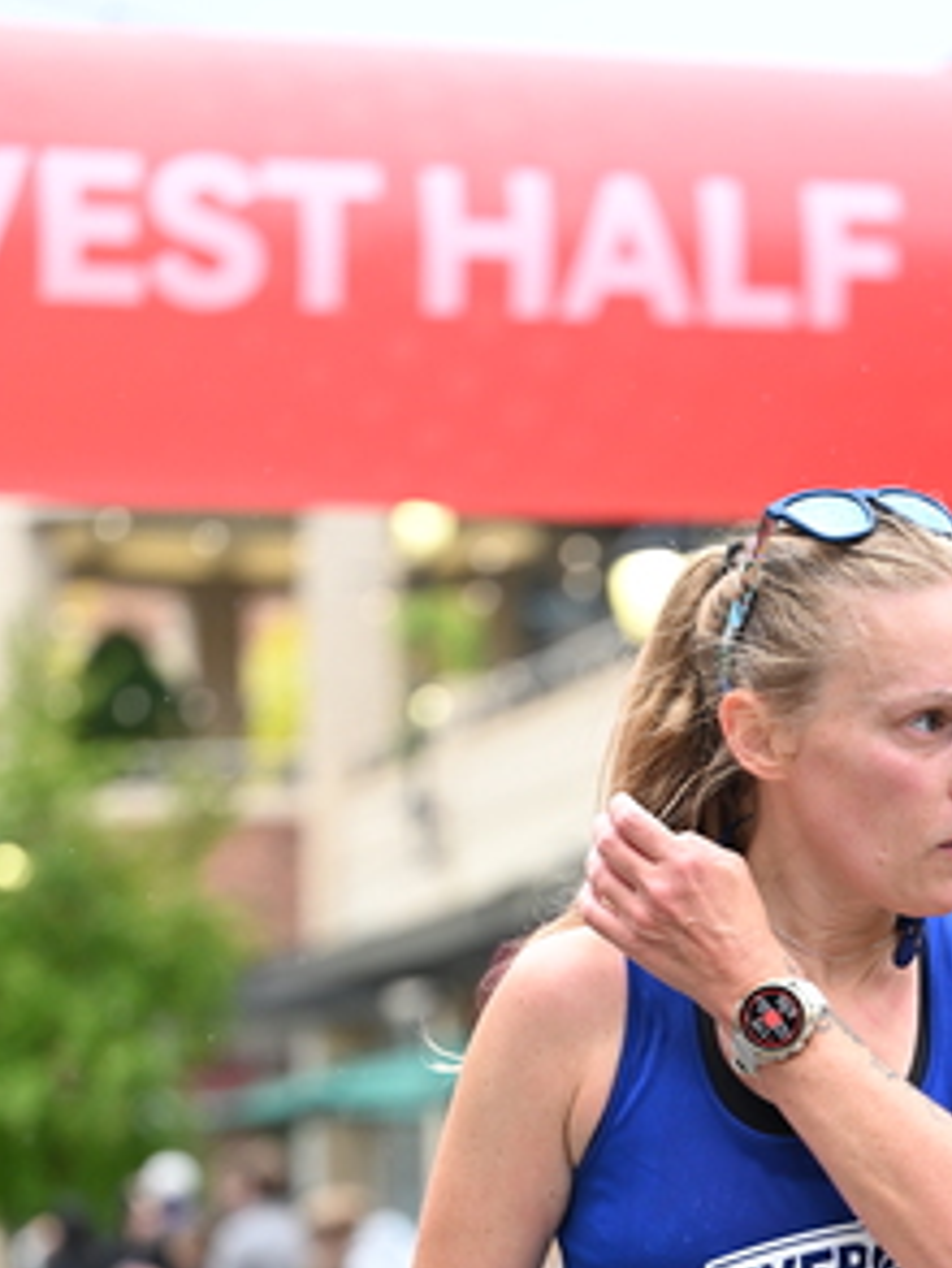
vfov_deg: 13.4
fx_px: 5350
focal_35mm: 146
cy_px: 1121
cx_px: 712
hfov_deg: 10.1
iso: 1250
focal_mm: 81
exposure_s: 1/1600
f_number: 2.8
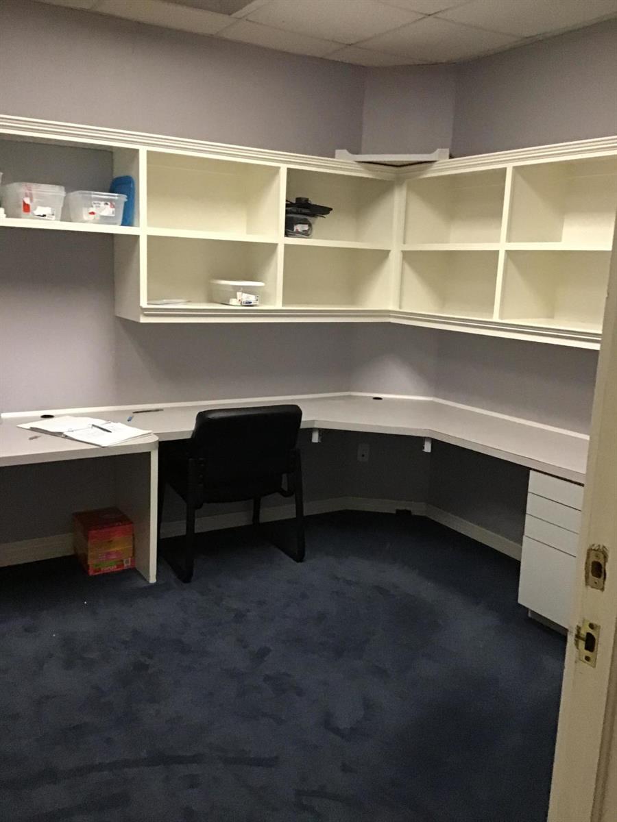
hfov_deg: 45.4
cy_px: 411
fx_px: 737
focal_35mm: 31
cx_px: 308
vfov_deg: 58.4
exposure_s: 1/15
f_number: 2.4
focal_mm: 3.3
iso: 250
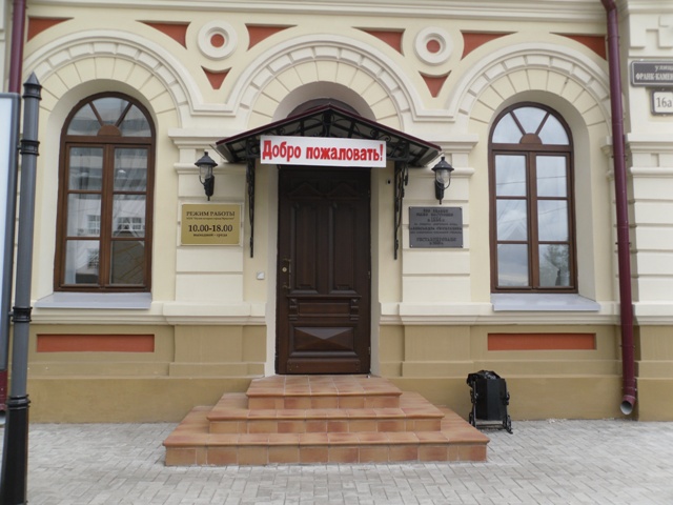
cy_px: 252
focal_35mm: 45
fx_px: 875
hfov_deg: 42.1
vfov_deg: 32.2
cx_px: 336
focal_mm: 6.3
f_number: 8.2
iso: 80
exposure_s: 1/59
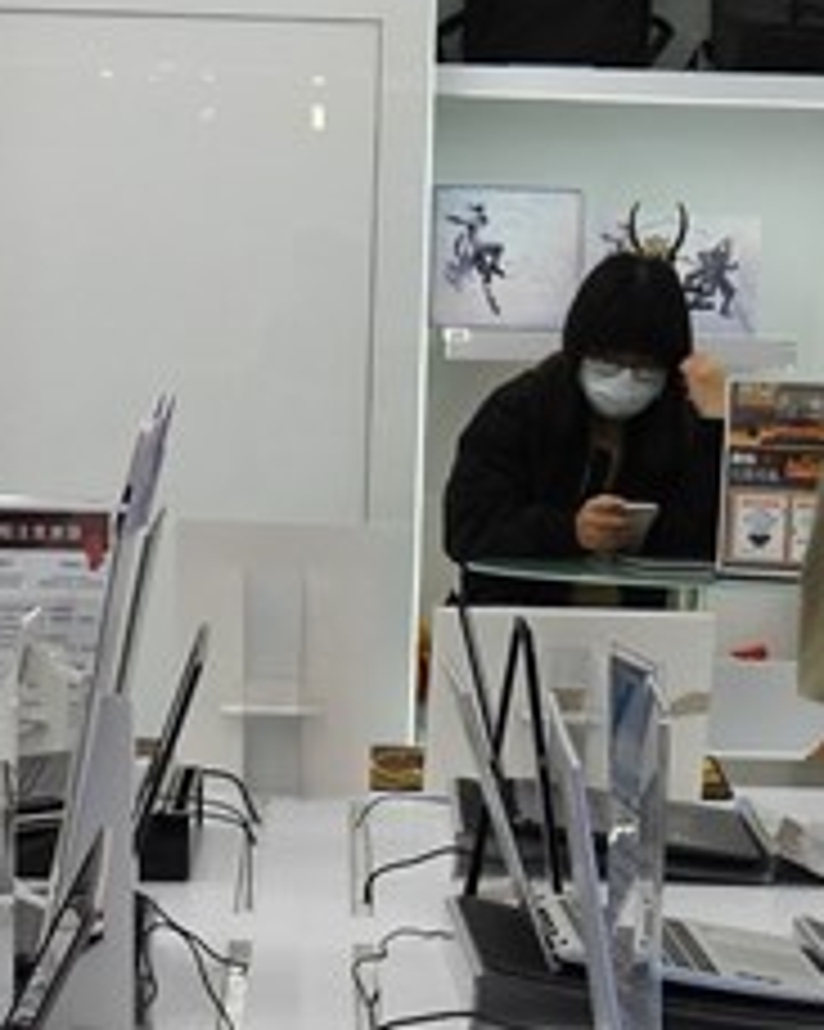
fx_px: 4393
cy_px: 1264
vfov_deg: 13.0
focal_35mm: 144
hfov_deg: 10.7
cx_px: 329
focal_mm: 5.9
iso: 100
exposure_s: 1/100
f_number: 3.2
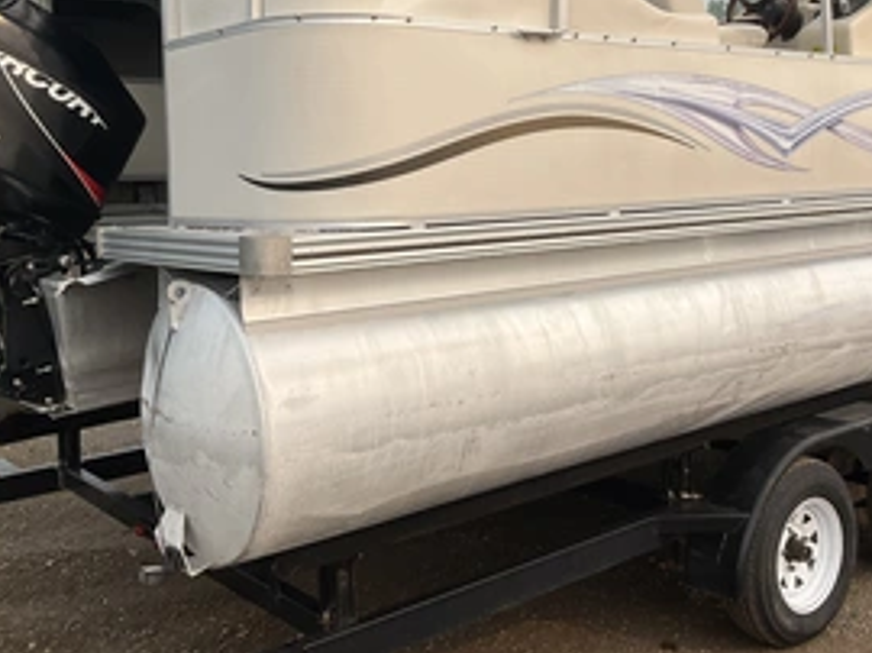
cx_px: 575
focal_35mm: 43
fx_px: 1082
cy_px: 187
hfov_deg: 43.3
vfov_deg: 33.1
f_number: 1.8
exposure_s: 1/2058
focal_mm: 3
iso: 25
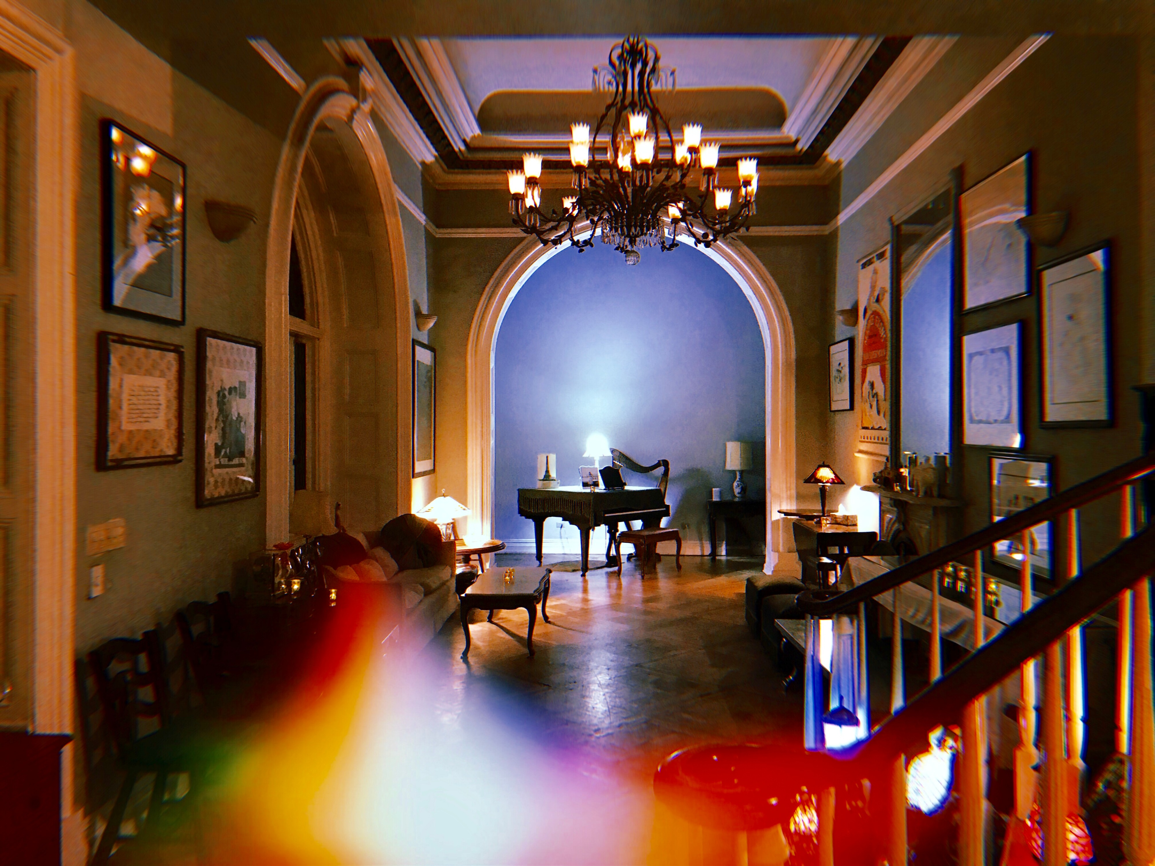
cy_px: 433
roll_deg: -0.8
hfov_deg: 63.4
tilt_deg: +0.7
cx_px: 578
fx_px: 934
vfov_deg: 49.7
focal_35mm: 28
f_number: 1.8
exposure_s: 1/5
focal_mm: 3.99
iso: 100
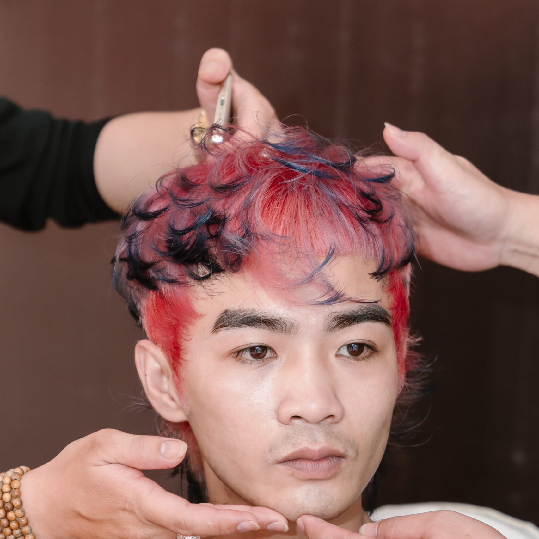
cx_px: 270
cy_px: 371
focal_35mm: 134
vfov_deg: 13.0
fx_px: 2361
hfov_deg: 13.0
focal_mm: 70
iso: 400
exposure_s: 1/160
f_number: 3.2
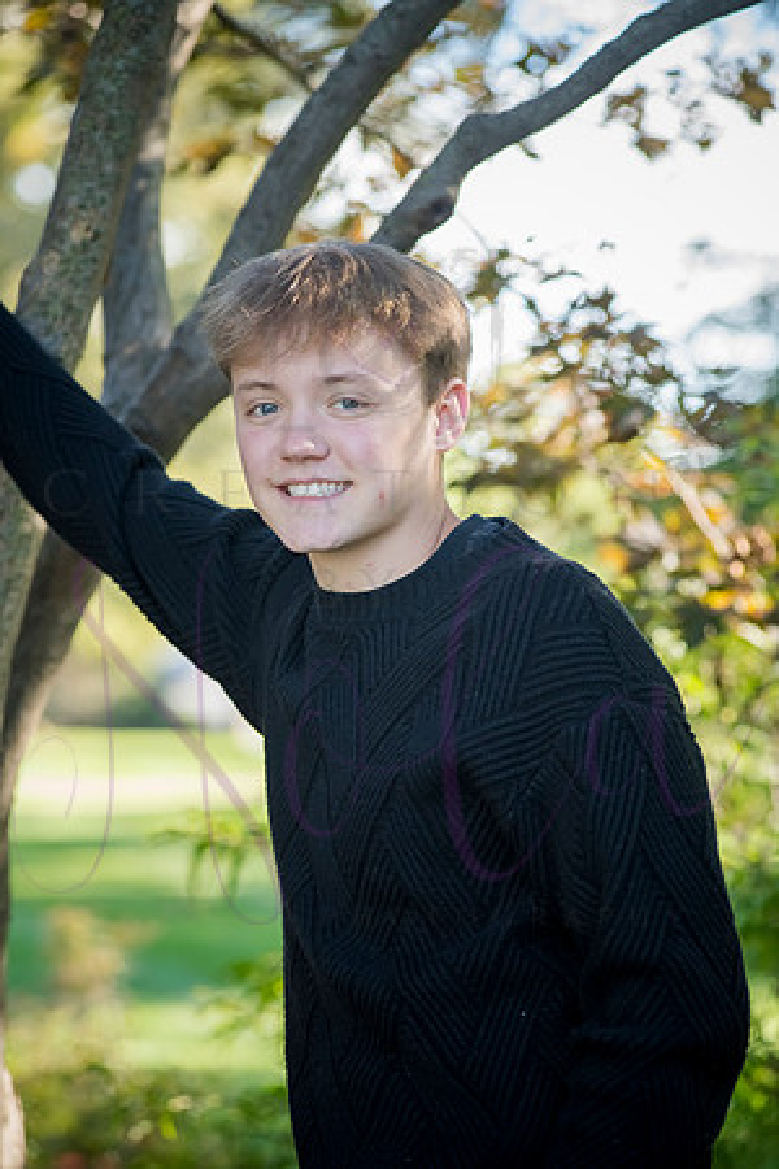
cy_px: 584
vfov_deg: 15.2
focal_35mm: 135
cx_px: 390
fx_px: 4382
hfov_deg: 10.2
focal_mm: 135
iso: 800
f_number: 5
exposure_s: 1/320
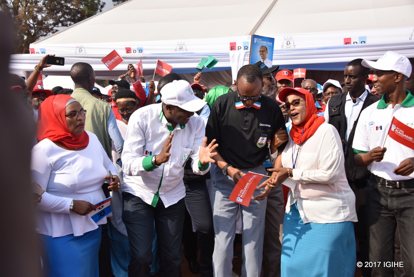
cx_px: 207
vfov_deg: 30.6
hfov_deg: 44.5
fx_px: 506
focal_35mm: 44
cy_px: 138
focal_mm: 44
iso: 500
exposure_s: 1/1250
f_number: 6.3
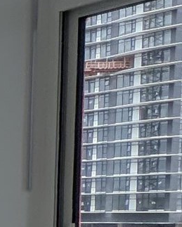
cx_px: -691
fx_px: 746
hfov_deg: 6.7
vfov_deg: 16.8
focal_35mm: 111
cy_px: 244
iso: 38
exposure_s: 1/810
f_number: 1.95
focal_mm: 2.23
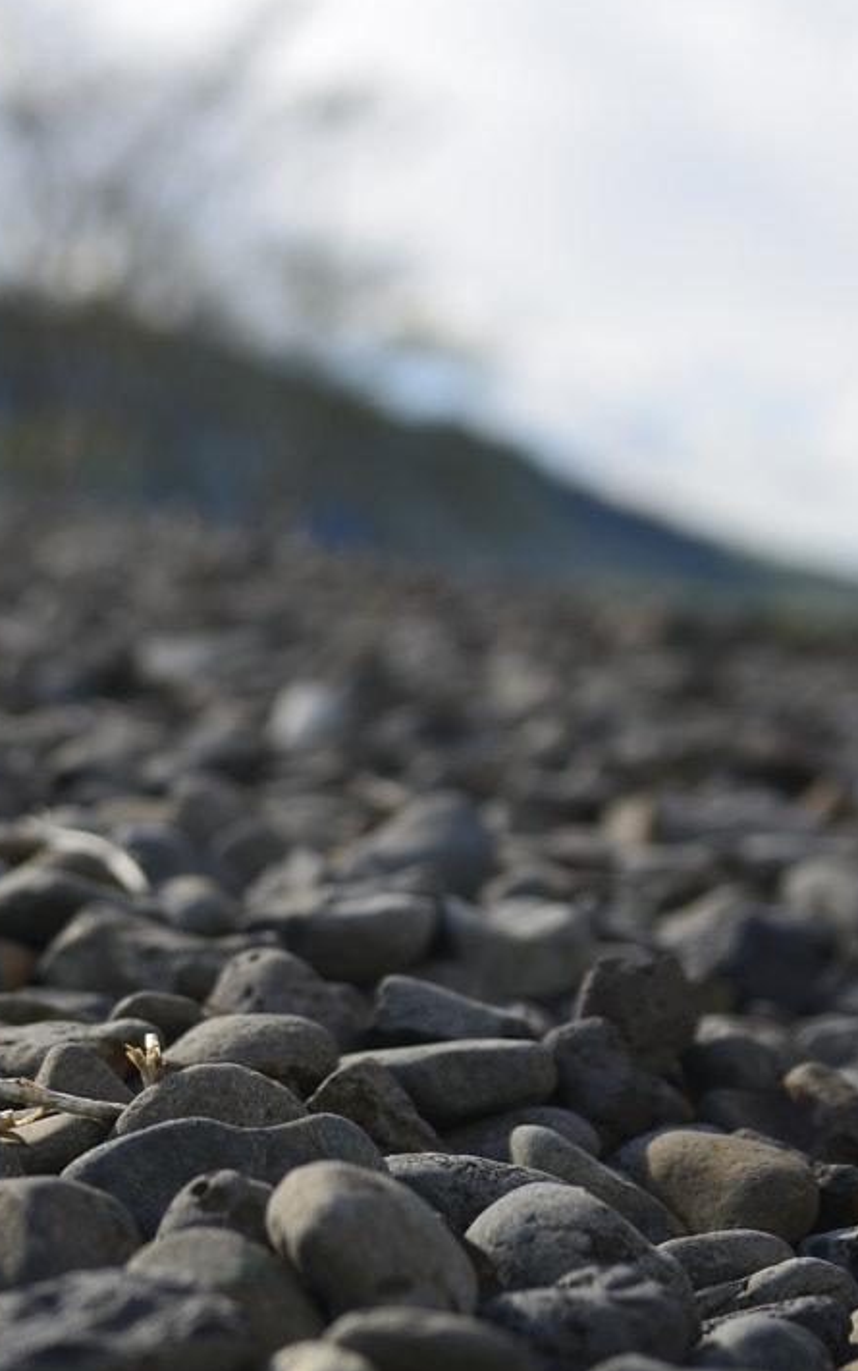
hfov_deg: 13.9
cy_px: 986
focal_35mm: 91
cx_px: -181
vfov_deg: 22.6
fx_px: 3401
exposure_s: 1/1250
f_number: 2.8
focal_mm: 31
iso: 100
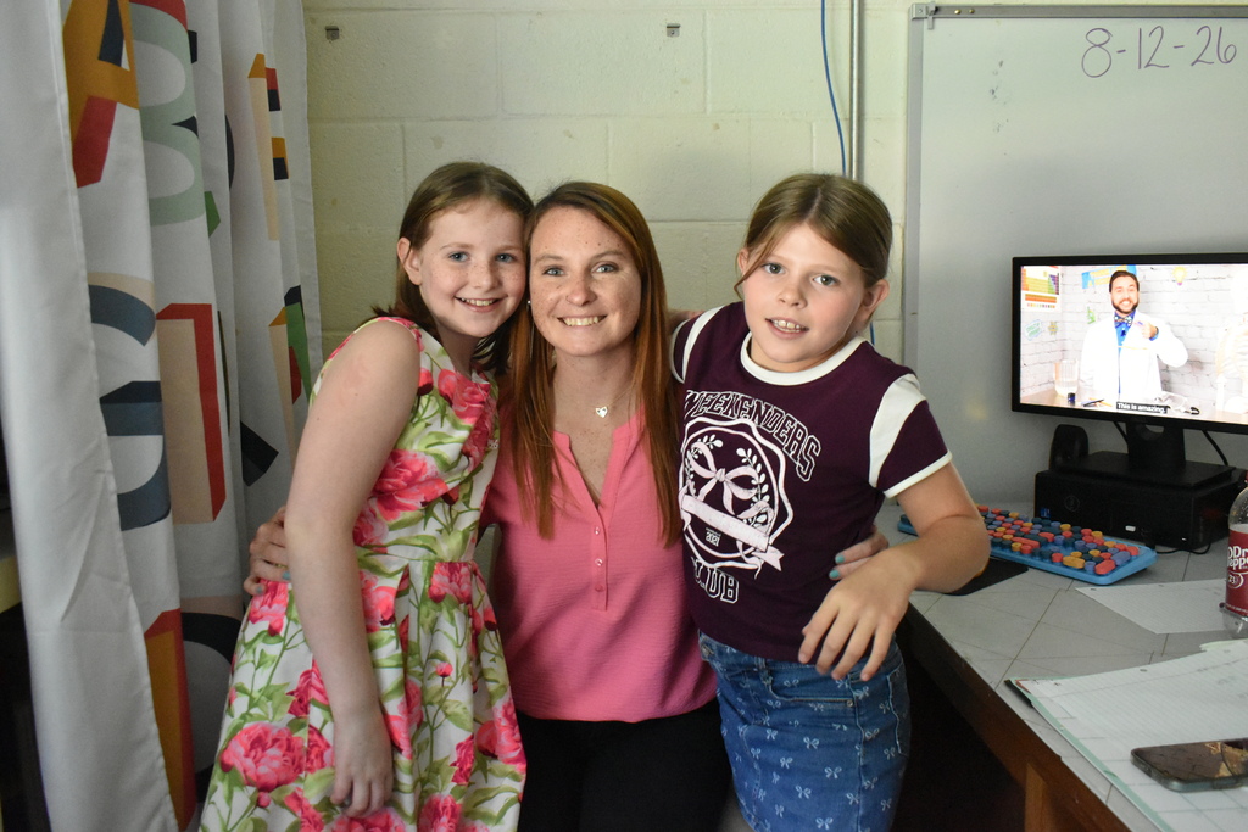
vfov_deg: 43.6
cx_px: 624
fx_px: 1040
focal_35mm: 30
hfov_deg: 61.9
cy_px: 416
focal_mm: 20
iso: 6400
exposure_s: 1/125
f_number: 5.6
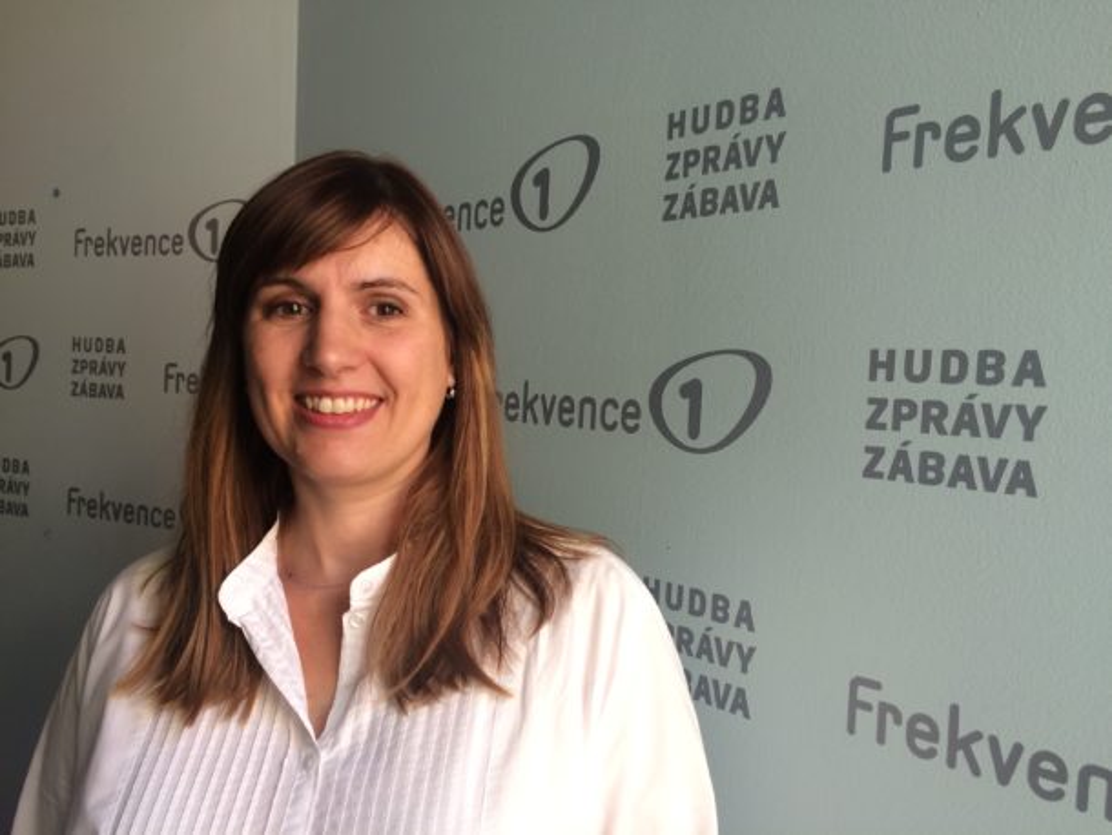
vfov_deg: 48.3
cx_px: 556
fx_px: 932
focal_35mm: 29
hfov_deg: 61.6
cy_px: 418
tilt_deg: -3.6
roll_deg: -2.0
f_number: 2.2
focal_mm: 4.15
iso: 40
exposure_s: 1/33
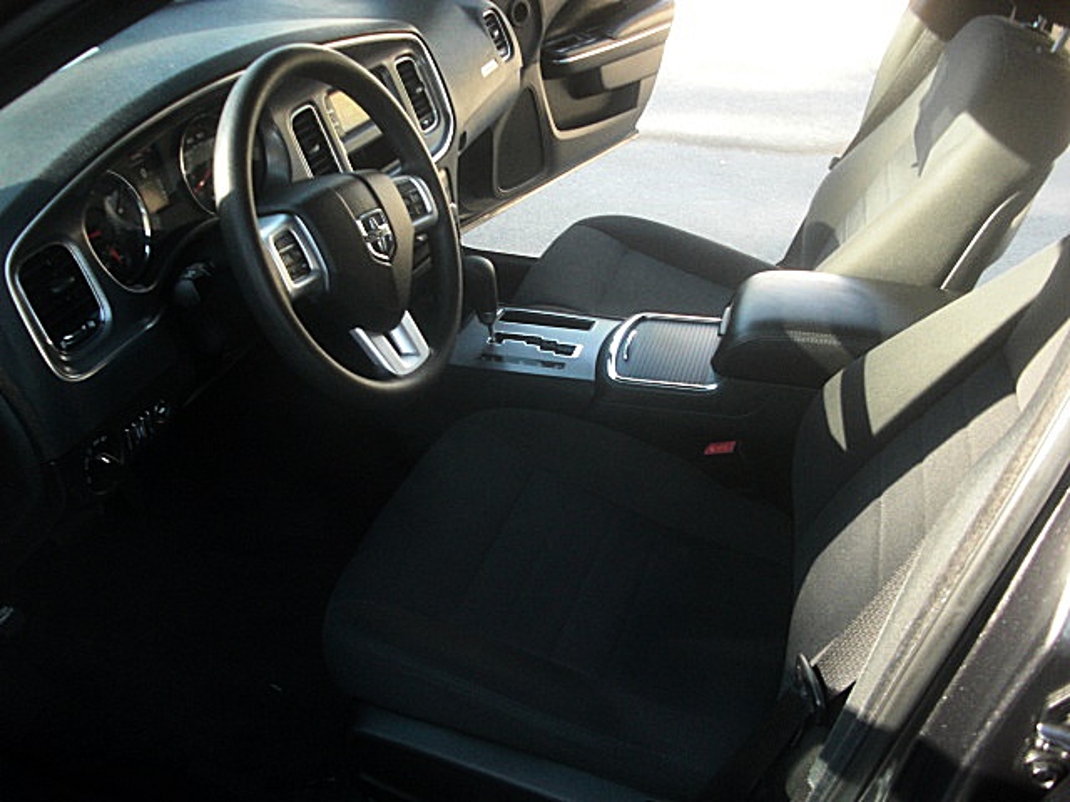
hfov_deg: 51.4
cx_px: 535
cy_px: 401
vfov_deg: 39.7
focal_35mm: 36
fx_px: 1113
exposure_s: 1/125
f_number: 2.8
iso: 200
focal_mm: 6.3
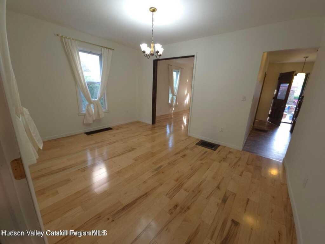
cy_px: 122
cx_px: 162
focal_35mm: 13
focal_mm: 2.2
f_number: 1.9
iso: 64
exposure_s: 1/30
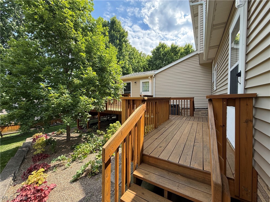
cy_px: 101
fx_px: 109
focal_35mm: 14
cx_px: 135
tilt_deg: -2.1
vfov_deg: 85.7
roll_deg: -1.4
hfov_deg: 102.1
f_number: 2.2
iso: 50
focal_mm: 2.22
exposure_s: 1/475
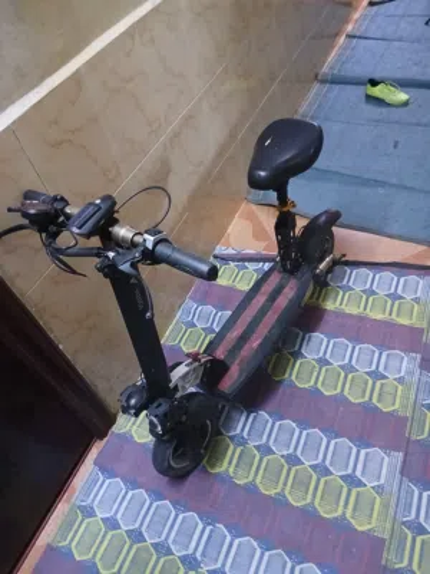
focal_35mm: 26
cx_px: 215
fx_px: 431
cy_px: 287
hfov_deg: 53.1
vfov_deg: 67.3
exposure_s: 1/16.7
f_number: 1.8
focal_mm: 3.98
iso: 1600
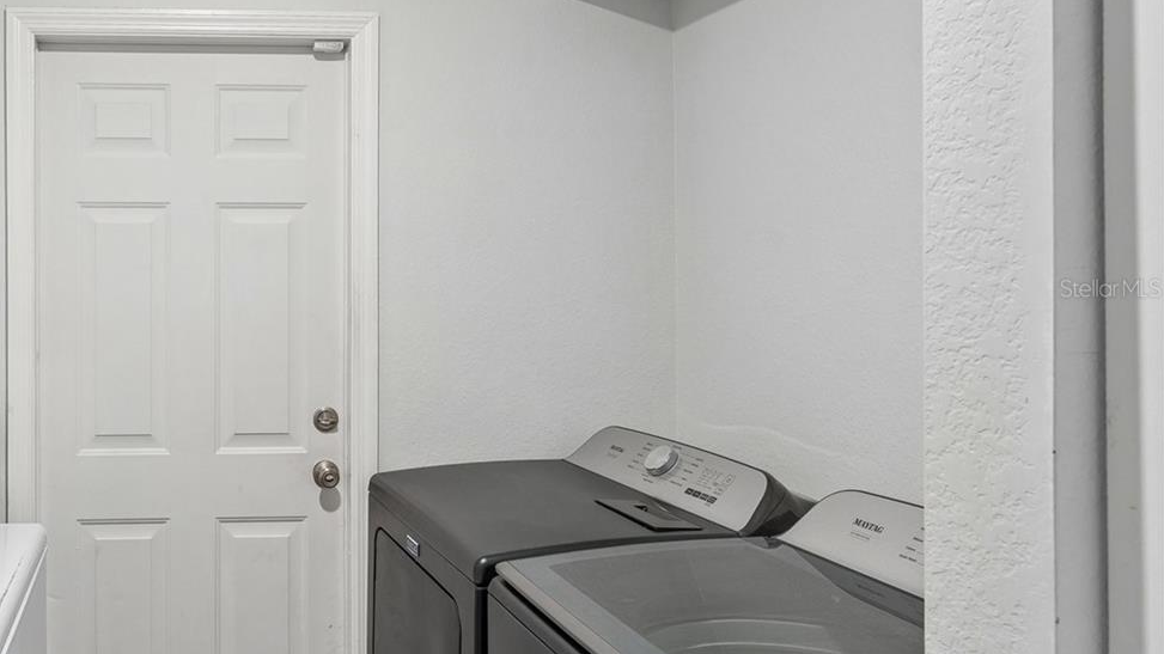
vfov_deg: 36.8
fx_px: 983
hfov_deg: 56.2
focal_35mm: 32
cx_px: 209
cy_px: 288
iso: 400
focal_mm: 18.5
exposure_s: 1/5
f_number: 8
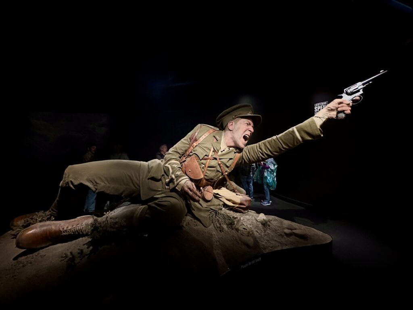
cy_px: 155
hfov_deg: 102.1
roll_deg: +0.4
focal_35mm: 14
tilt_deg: -1.0
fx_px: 167
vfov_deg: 85.7
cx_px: 206
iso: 1250
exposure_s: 1/31
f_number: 2.2
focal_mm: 2.22
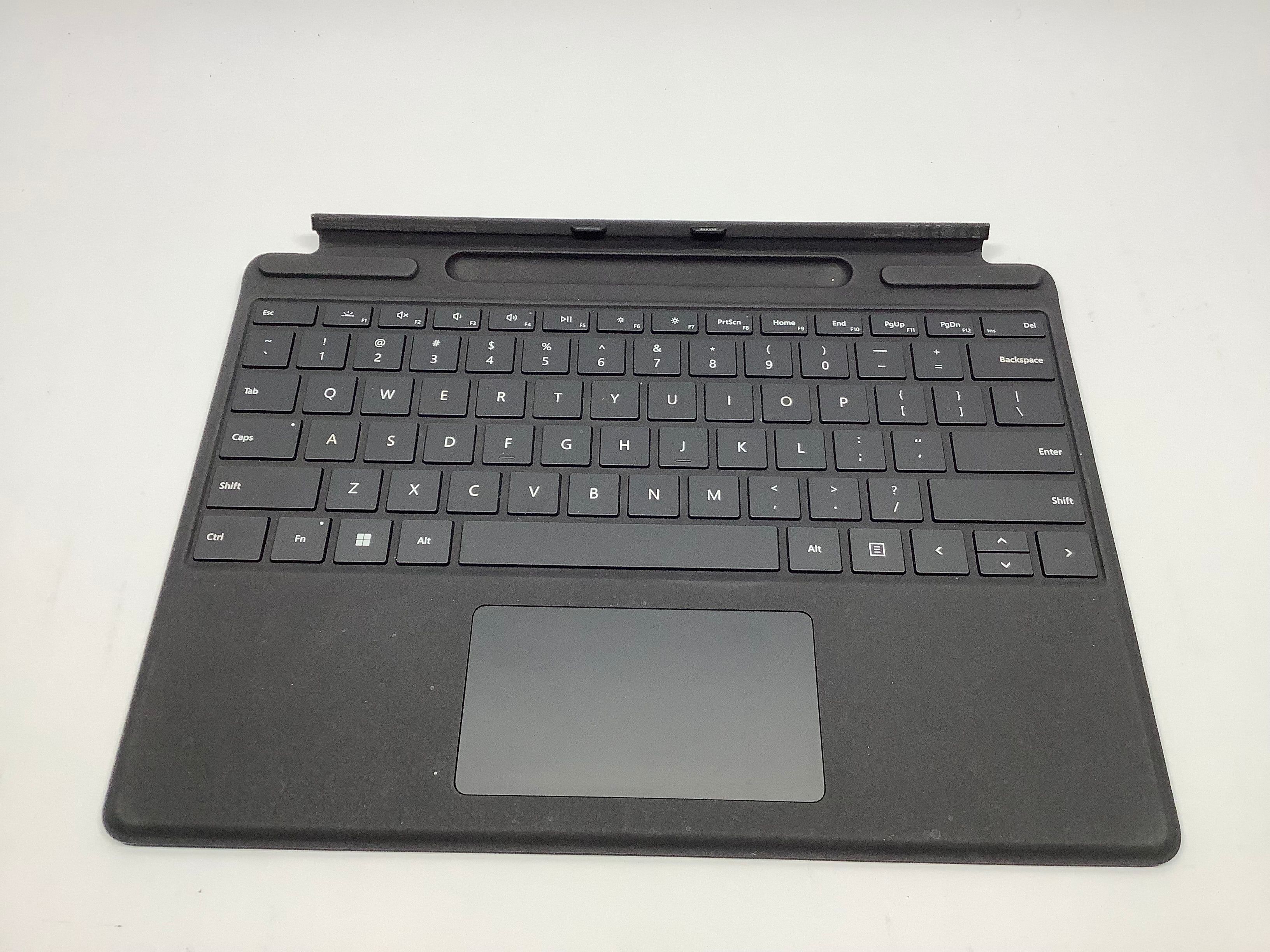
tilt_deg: -58.1
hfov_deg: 58.4
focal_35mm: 31
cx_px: 635
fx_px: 1137
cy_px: 476
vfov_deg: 45.4
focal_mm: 3.3
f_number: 2.4
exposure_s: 1/120
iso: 50
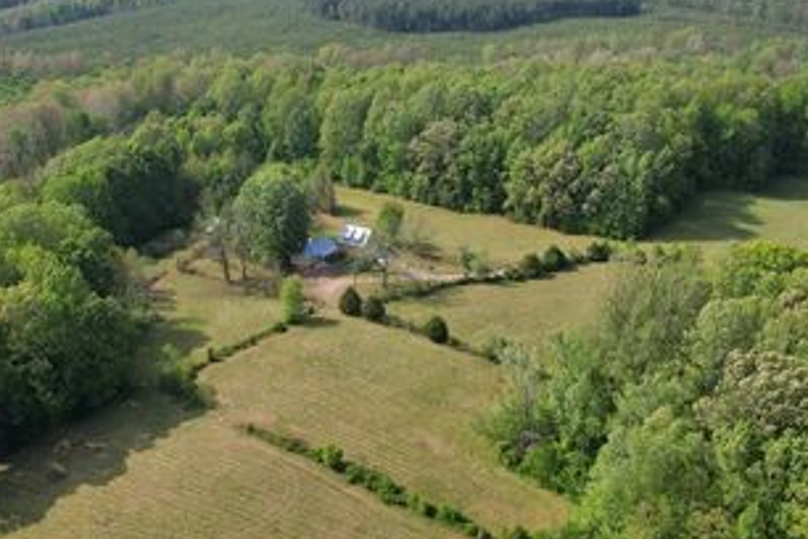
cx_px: 372
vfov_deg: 36.8
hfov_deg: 53.1
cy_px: 297
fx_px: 808
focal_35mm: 36
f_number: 2.8
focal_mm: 8.38
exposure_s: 1/1600
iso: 110
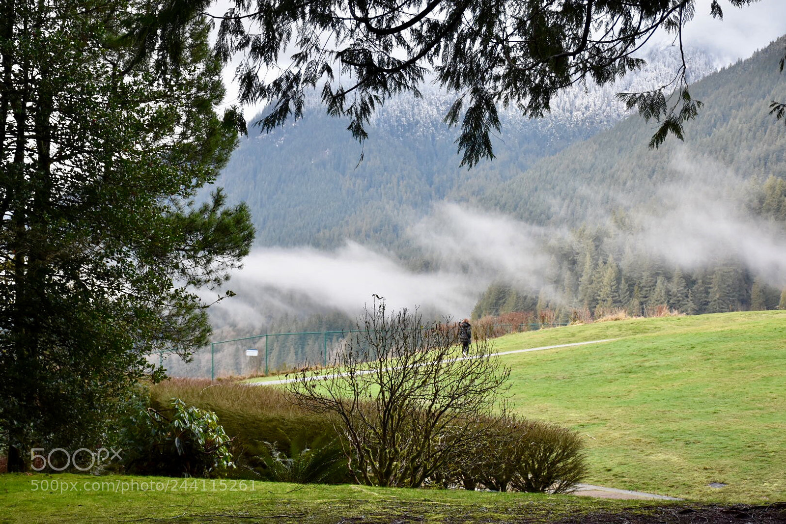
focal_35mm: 75
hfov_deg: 27.0
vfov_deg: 18.2
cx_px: 393
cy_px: 262
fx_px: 1638
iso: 800
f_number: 5.6
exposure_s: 1/125
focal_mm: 50
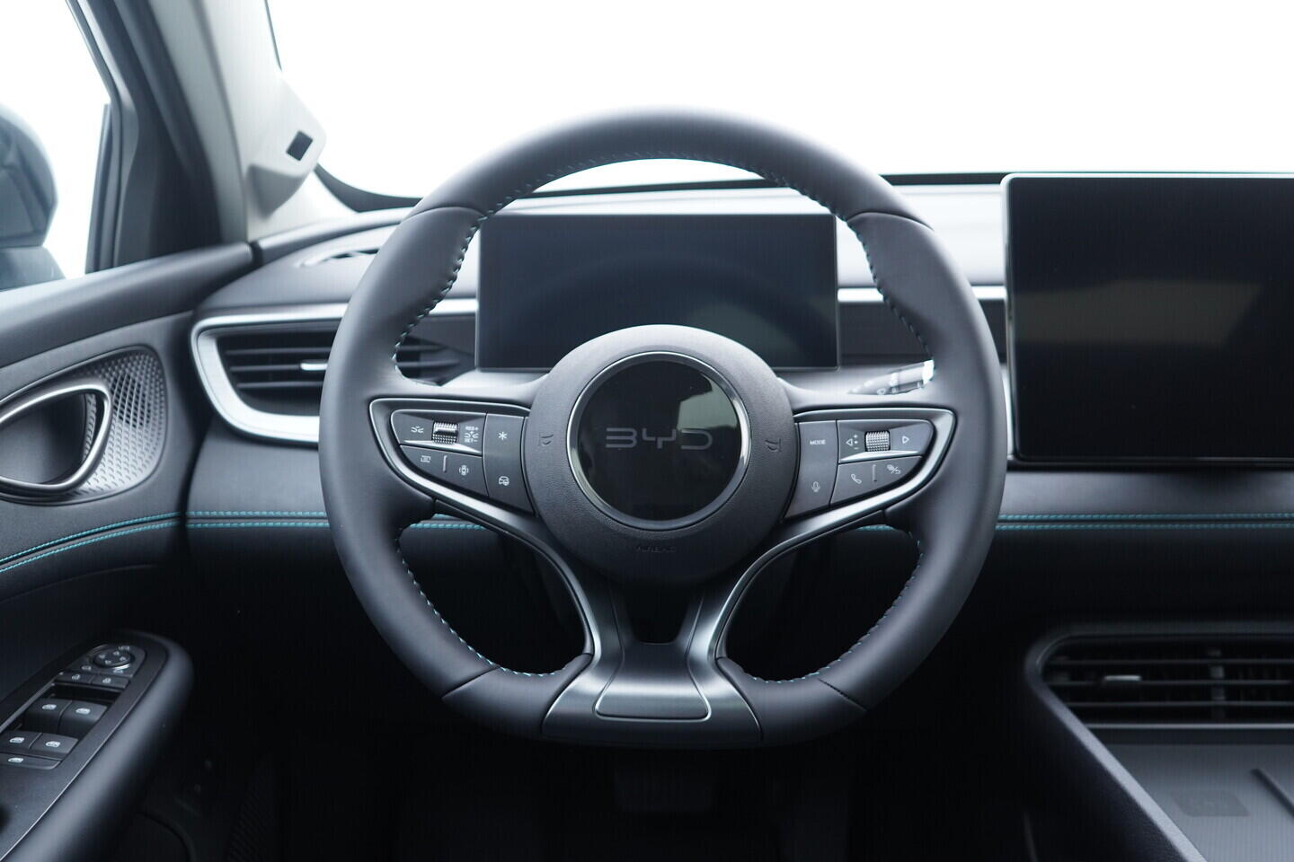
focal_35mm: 36
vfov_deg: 36.9
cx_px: 647
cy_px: 431
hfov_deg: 53.1
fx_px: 1294
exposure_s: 1/40
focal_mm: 24
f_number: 2.8
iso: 400
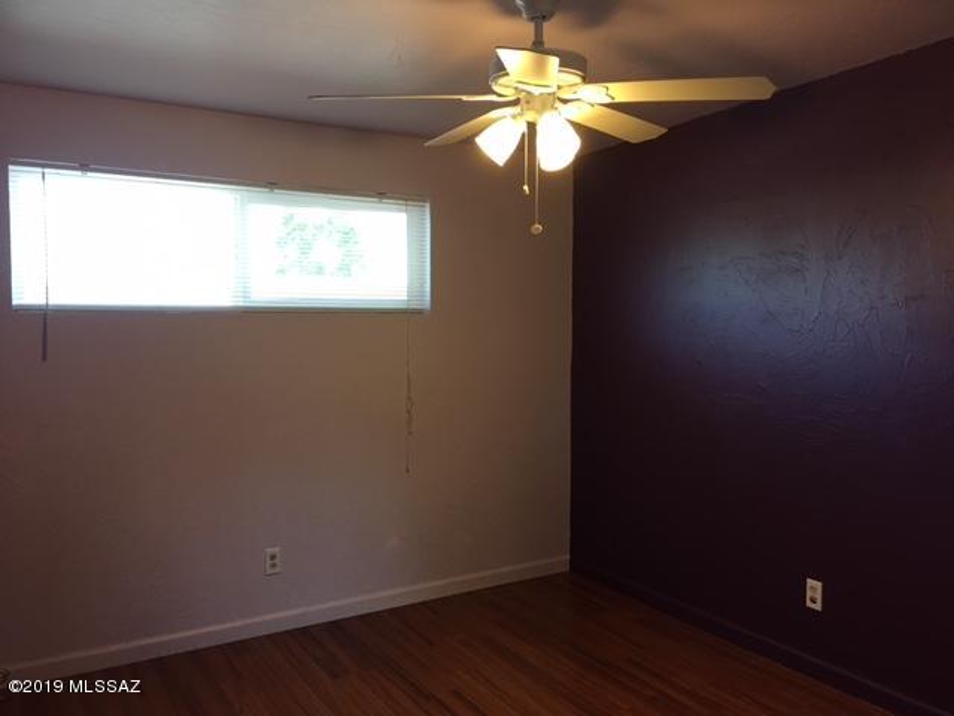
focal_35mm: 29
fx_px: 799
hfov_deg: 61.7
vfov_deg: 48.2
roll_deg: +0.4
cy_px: 358
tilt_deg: -1.5
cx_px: 477
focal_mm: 4.15
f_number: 2.2
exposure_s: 1/30
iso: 40
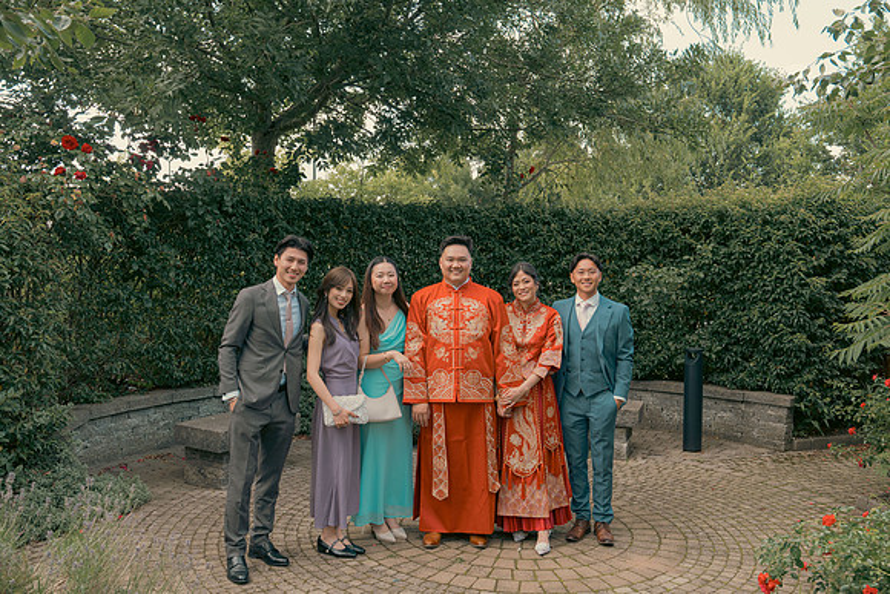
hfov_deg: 55.8
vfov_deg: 38.9
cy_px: 297
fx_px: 841
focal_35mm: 34
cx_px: 445
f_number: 5.6
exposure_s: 1/160
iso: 400
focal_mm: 34
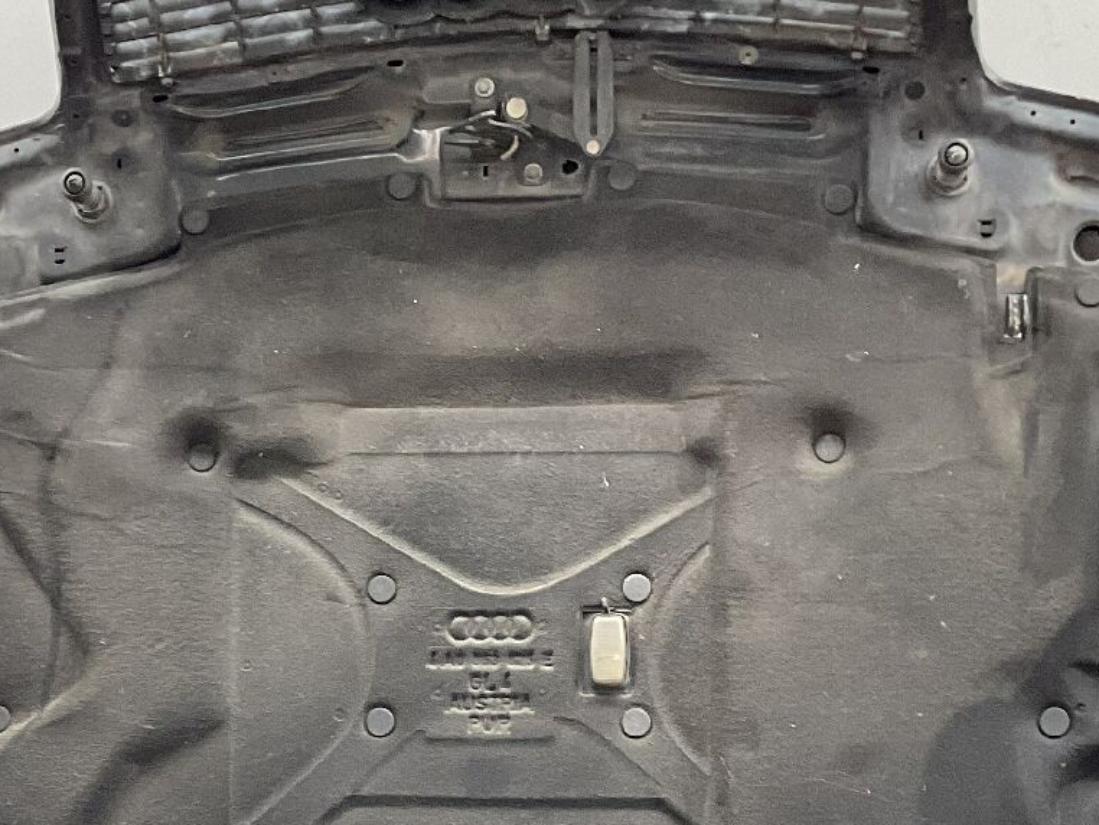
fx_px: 2318
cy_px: 692
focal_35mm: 73
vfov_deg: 19.9
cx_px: 410
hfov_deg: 26.6
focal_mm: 3
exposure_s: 1/50
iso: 100
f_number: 1.8
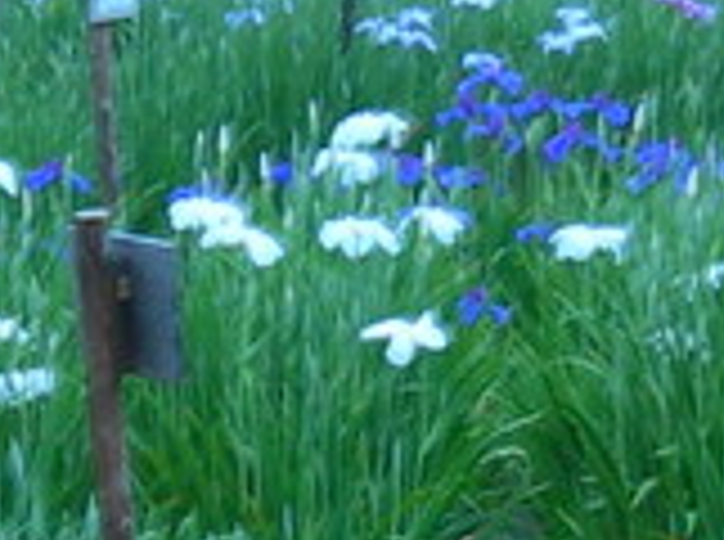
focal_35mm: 284
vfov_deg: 5.2
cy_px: 639
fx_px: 5927
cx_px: 261
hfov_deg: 7.0
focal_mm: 7.8
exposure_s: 1/4
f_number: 2.8
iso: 54
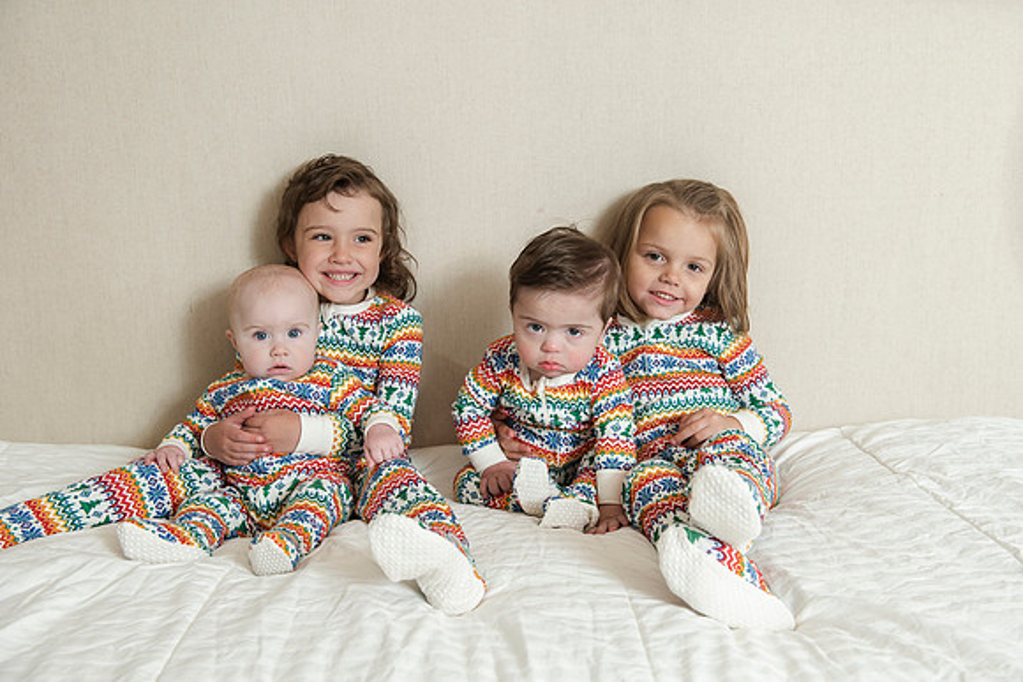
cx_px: 536
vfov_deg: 35.3
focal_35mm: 38
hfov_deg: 51.0
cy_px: 324
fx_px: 1073
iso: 400
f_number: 5
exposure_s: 1/160
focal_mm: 36
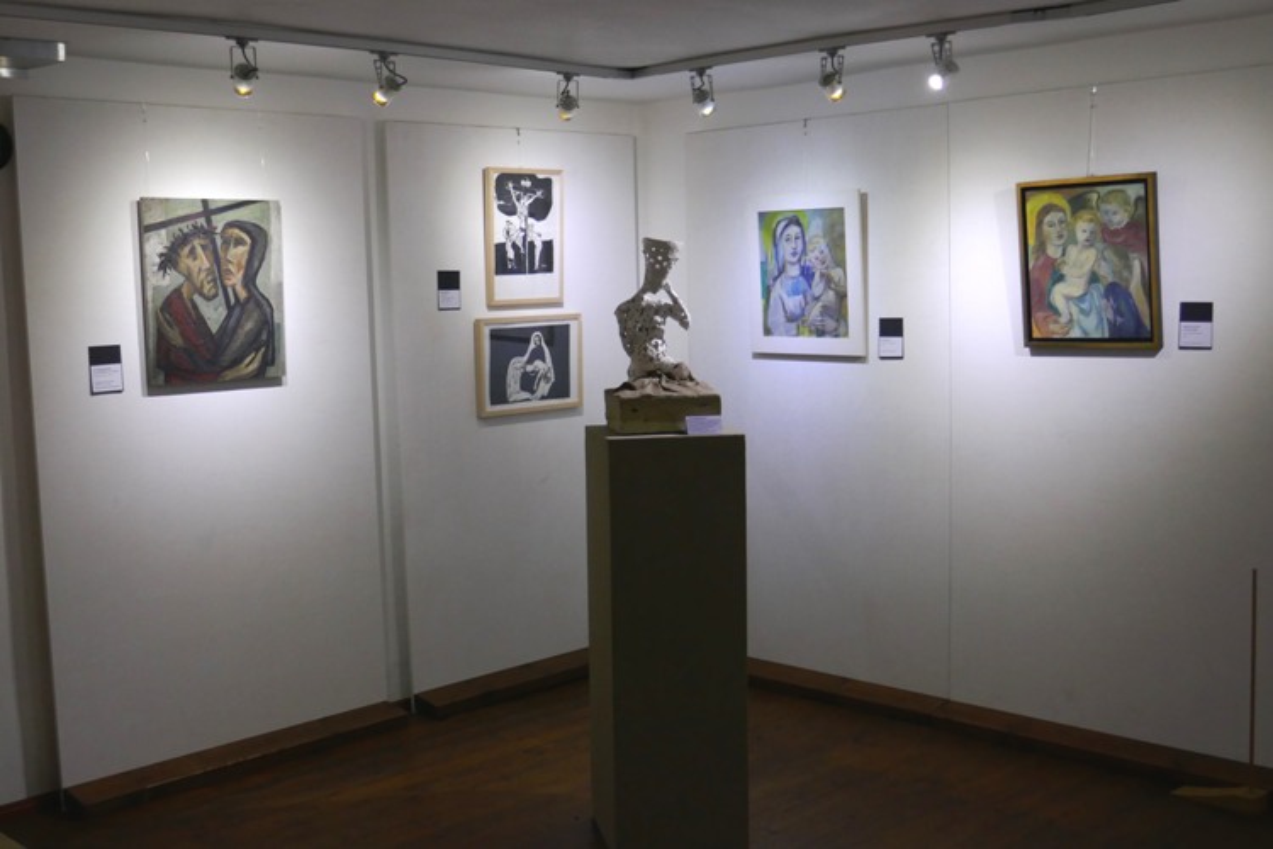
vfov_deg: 33.4
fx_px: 1414
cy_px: 424
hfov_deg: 48.5
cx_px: 636
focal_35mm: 40
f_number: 4
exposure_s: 1/80
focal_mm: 14.6
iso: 800
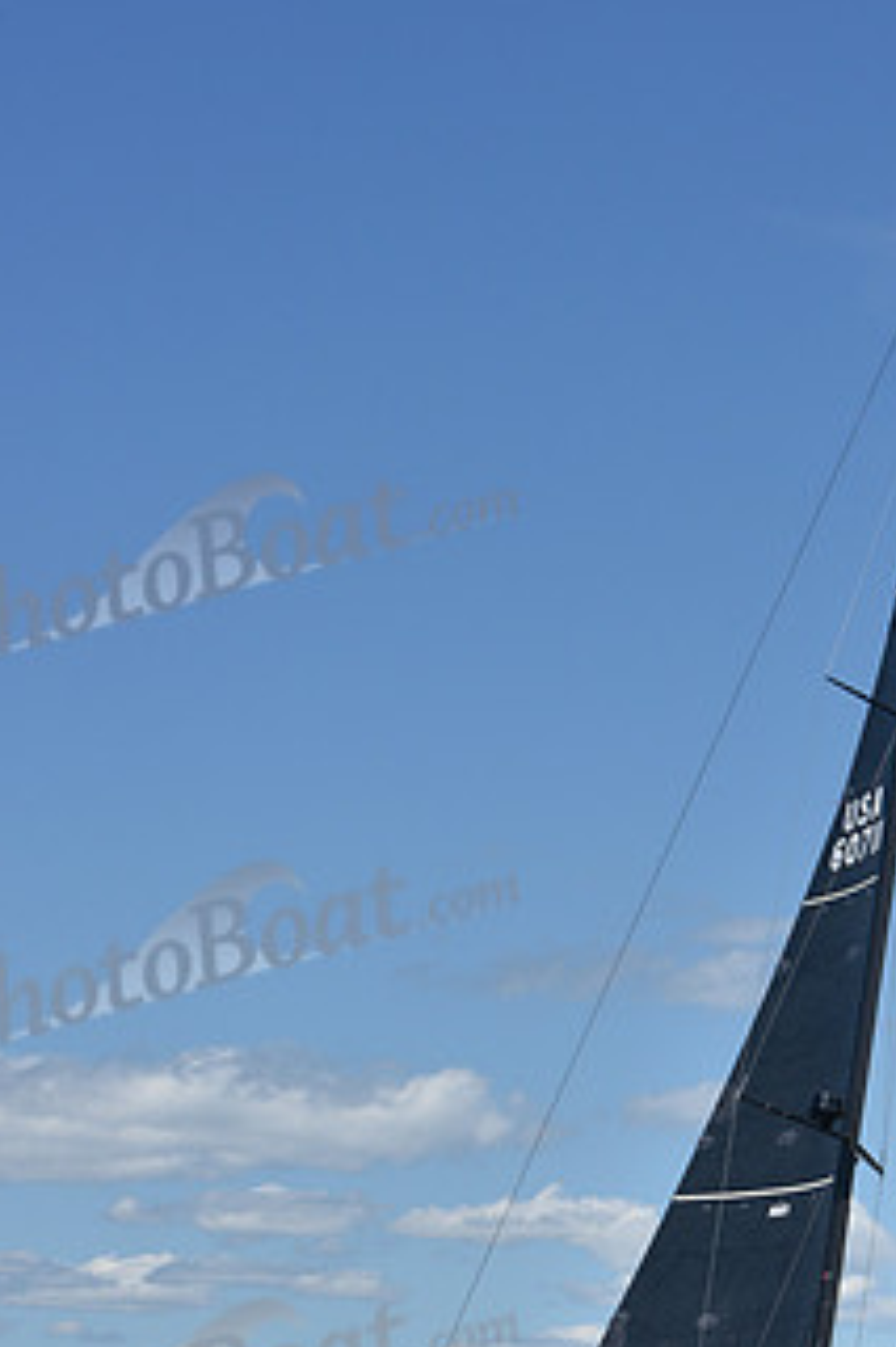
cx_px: 738
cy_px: 1111
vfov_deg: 16.0
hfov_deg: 10.7
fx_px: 4746
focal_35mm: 127
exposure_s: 1/800
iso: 250
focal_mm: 70
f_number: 11
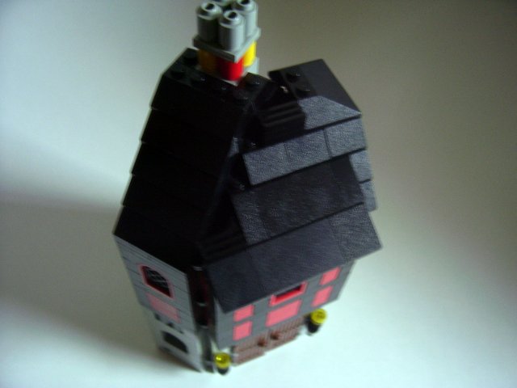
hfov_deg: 54.0
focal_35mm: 34
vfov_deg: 41.8
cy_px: 194
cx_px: 258
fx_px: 508
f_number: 2.7
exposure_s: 1/8
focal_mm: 5.6
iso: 160
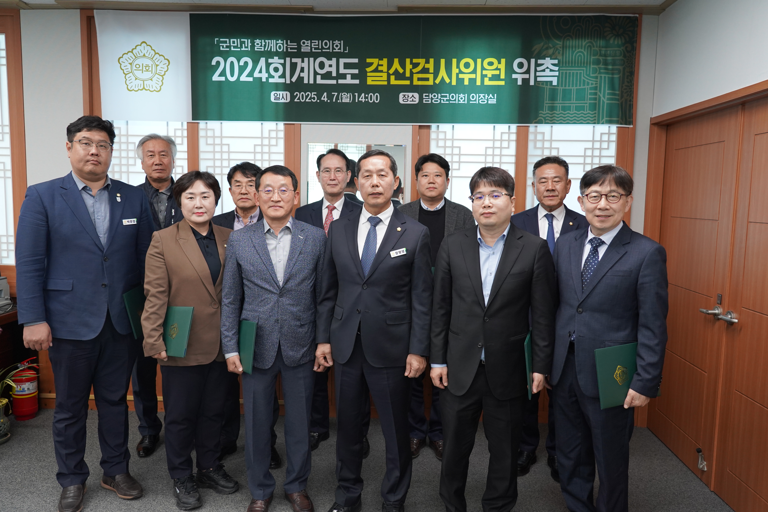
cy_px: 256
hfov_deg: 69.4
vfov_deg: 49.6
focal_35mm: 26
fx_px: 555
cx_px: 384
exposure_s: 1/160
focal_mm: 26
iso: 1600
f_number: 4
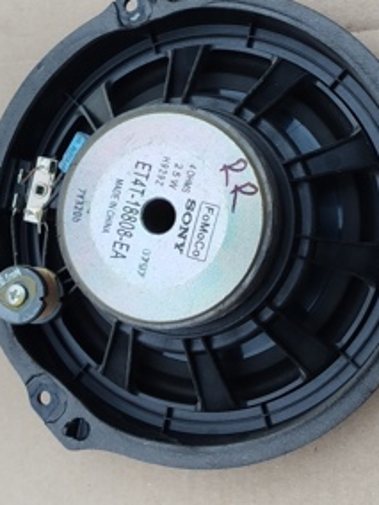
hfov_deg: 18.1
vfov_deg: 24.1
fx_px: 1182
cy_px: 222
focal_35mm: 81
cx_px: 269
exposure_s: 1/33
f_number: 1.7
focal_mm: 5.31
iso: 100
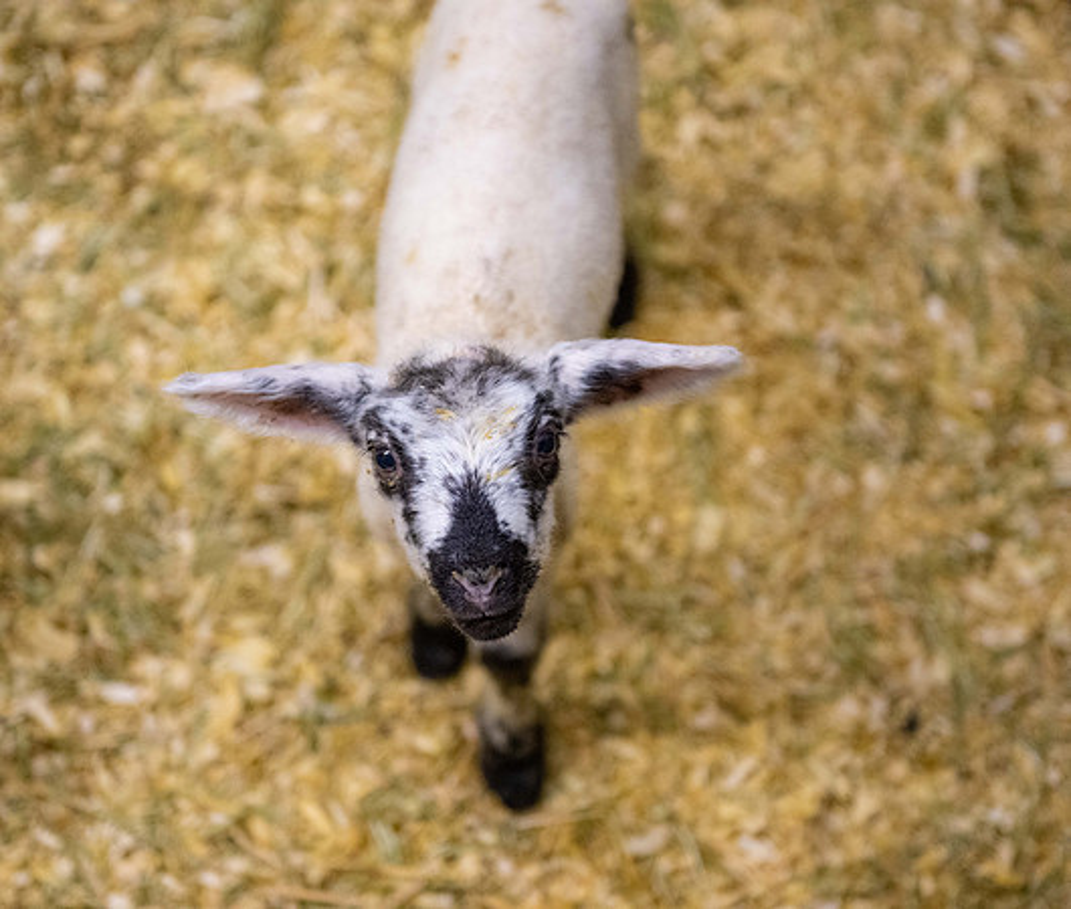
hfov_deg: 22.8
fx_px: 2653
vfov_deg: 19.4
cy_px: 454
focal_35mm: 82
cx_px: 507
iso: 4000
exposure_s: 1/500
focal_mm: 70
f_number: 2.8
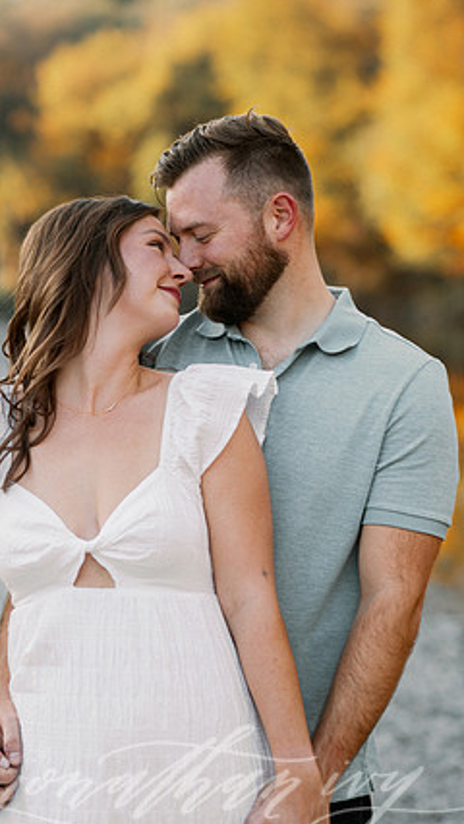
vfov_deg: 22.7
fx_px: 2054
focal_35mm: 94
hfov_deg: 12.9
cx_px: 197
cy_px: 426
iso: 125
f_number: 2.5
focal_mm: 85
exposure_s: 1/400
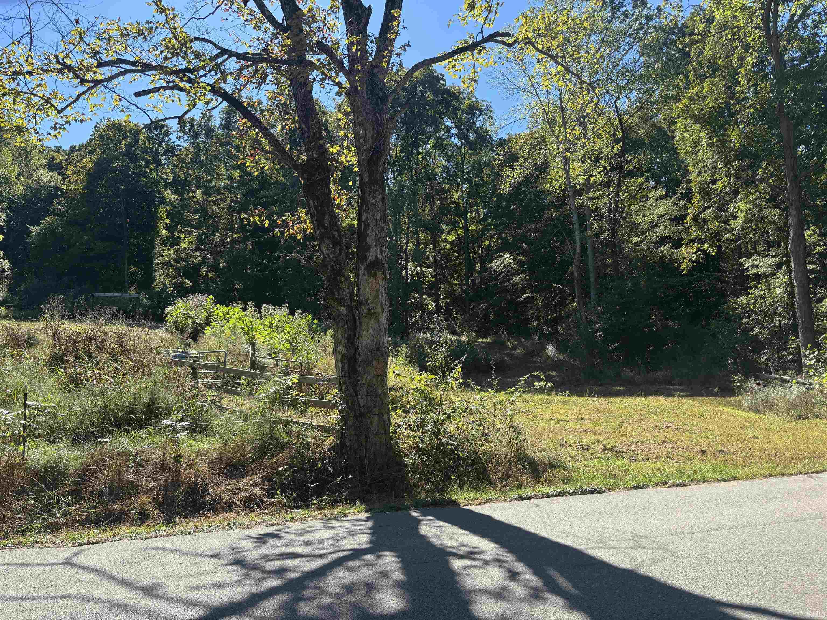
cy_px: 310
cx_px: 414
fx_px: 621
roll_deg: +2.0
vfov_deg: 53.1
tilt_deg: +8.3
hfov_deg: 67.3
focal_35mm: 26
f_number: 1.6
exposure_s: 1/978
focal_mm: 5.96
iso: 50
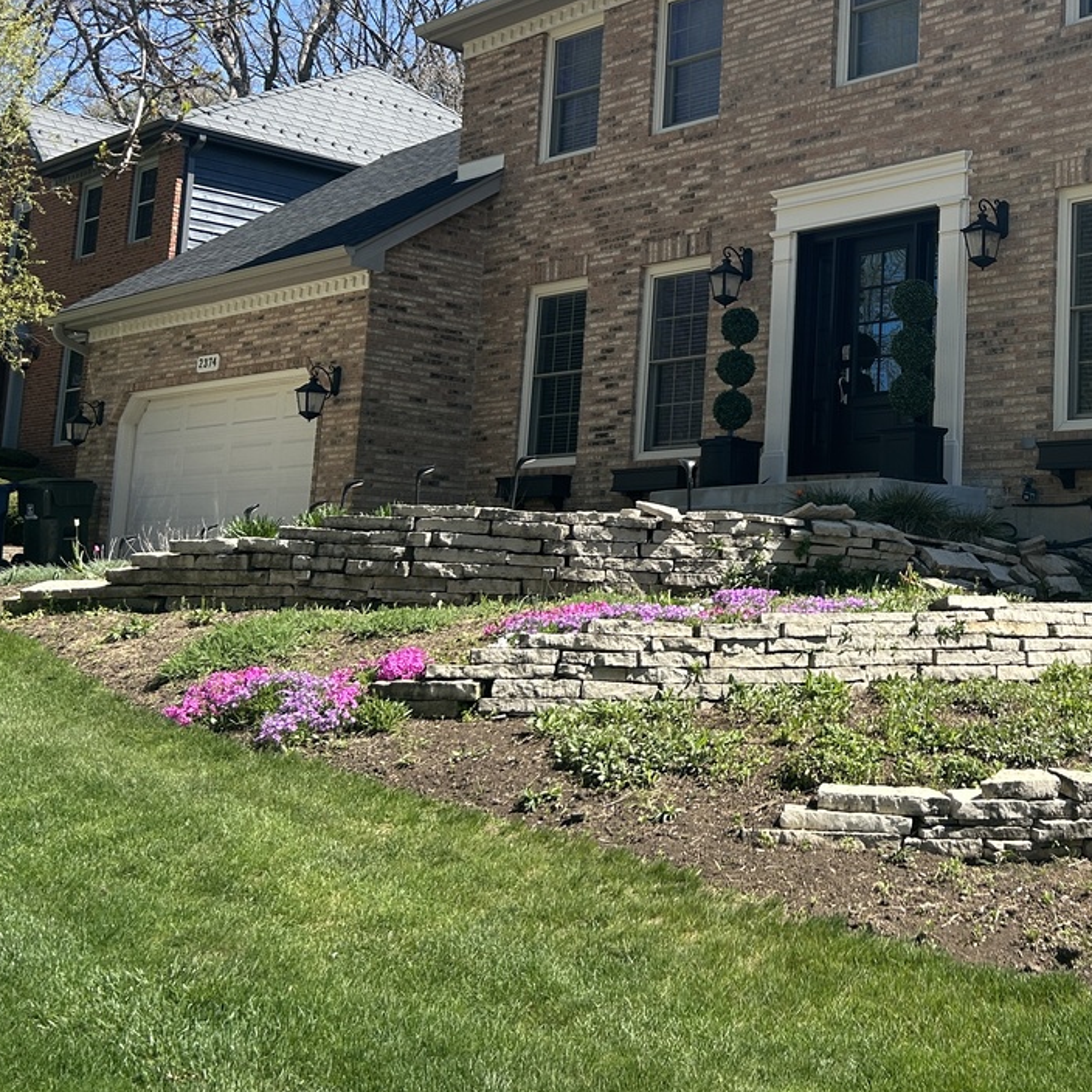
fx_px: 1677
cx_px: 971
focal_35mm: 47
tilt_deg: +8.4
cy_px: 360
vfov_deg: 35.7
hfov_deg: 34.2
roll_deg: -1.0
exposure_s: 1/2083
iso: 50
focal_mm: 5.7
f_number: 1.5
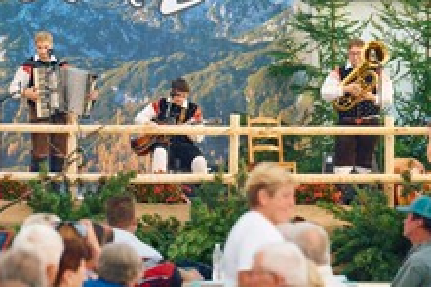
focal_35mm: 291
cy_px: 131
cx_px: 16
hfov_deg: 7.1
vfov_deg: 4.7
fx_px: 3481
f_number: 4
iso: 320
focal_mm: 143
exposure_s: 1/100
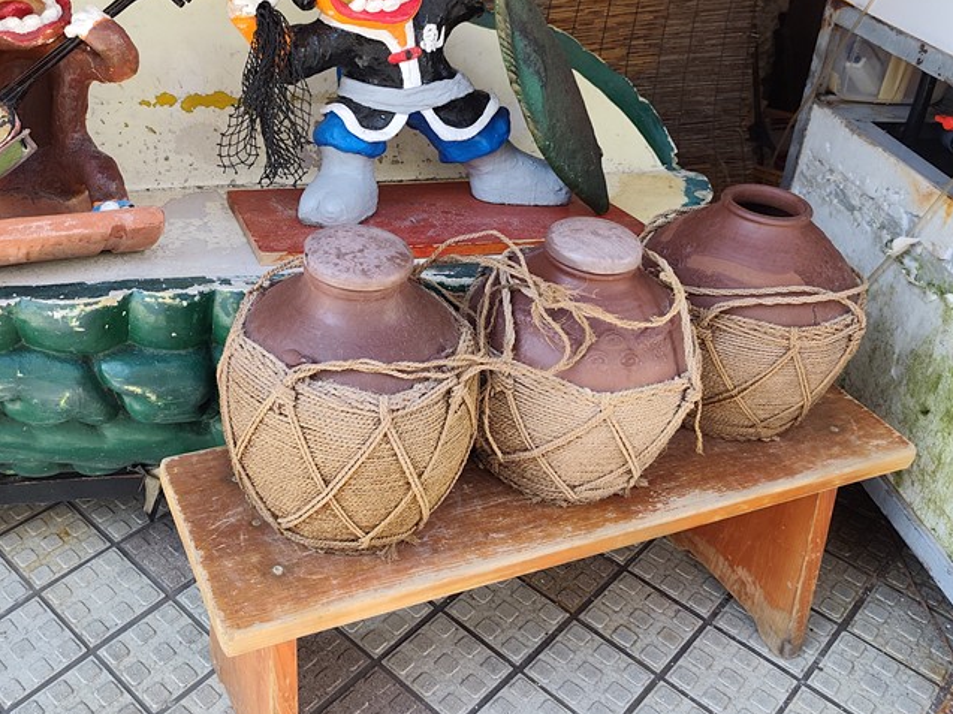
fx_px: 1018
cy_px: 231
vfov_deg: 38.1
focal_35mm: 37
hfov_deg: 48.9
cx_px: 284
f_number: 1.7
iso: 100
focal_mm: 6.07
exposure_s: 1/100
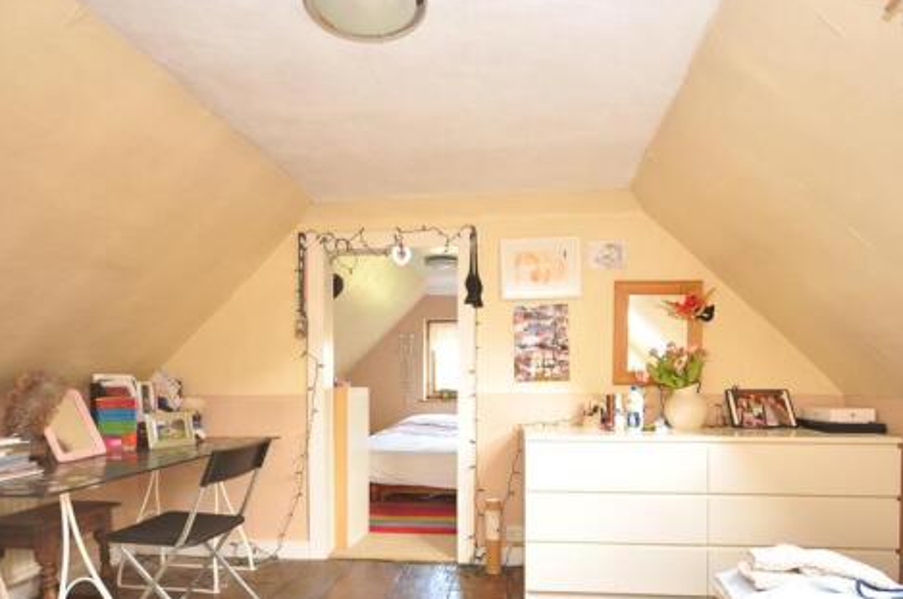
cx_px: 460
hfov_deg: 81.3
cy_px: 381
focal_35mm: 21
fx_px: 526
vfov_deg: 58.4
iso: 200
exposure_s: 1/5
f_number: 4
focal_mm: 10
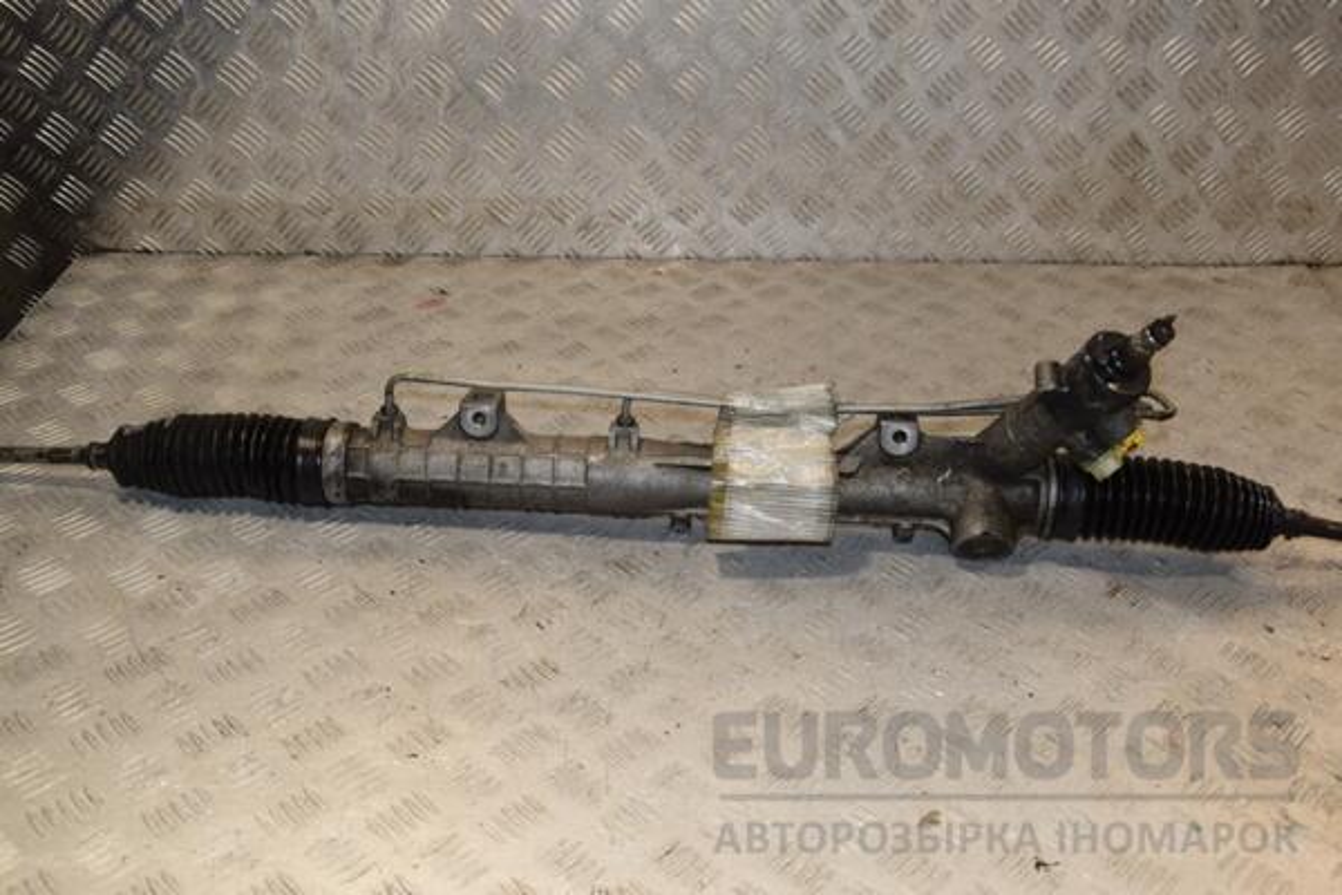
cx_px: 671
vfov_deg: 35.5
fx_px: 1398
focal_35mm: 38
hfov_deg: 51.3
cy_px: 448
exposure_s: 1/200
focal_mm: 25
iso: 800
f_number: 7.1
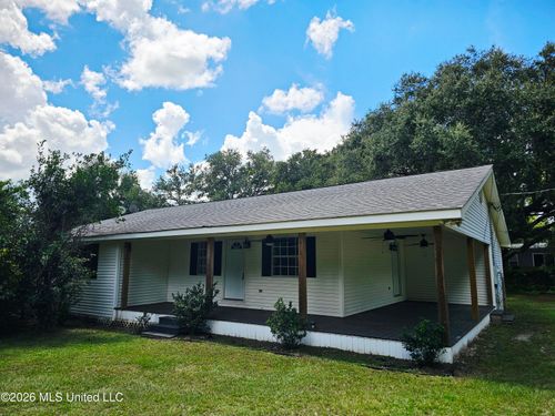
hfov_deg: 73.9
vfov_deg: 58.9
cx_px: 278
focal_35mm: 23
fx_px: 369
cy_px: 208
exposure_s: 1/625
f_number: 1.7
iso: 10
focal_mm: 6.3
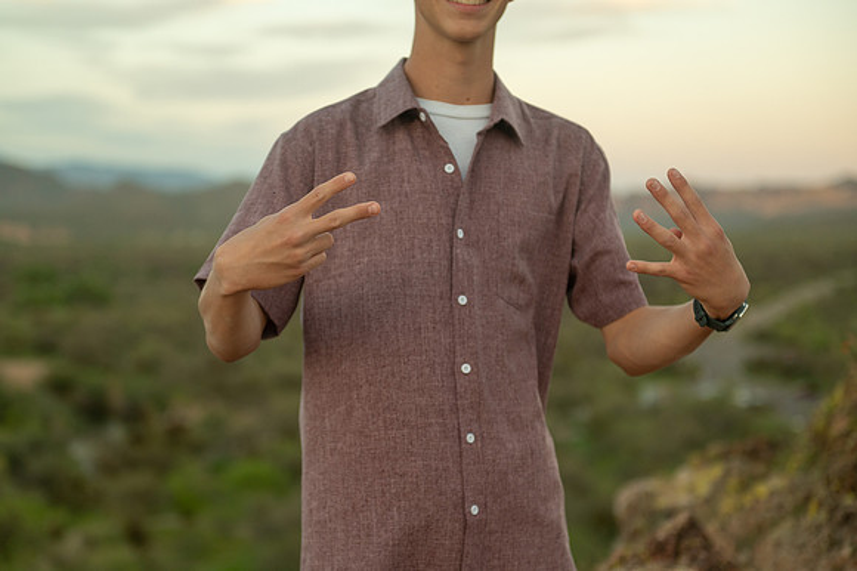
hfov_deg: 28.9
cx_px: 428
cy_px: 286
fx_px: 1665
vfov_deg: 19.4
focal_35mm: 70
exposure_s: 1/500
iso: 1000
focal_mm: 70
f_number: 2.8
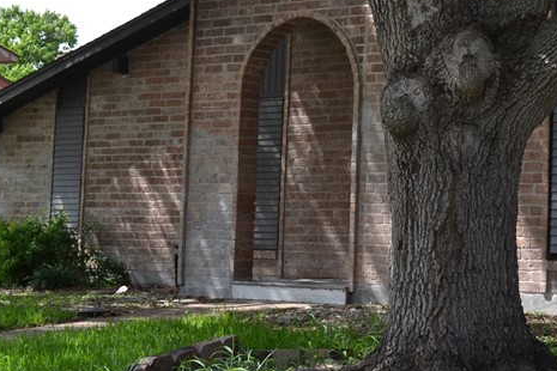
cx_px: 485
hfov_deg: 21.9
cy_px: 90
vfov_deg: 15.0
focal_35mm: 91
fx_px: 1408
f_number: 6.3
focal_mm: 26
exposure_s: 1/160
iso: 100
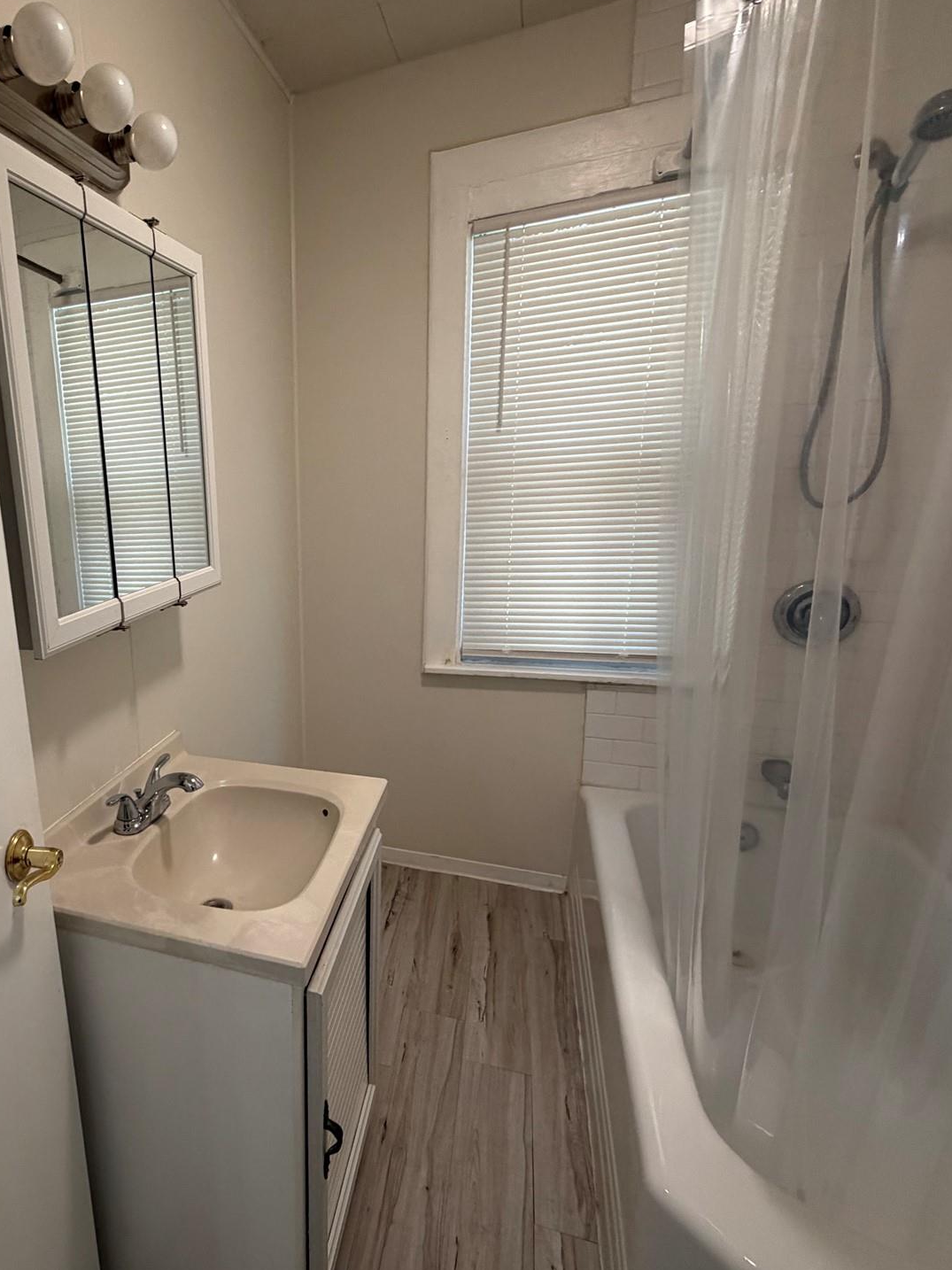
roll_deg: +3.5
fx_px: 734
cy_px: 666
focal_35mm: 20
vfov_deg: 81.7
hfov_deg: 61.1
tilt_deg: -14.7
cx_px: 203
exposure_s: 1/120
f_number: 2.2
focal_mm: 2.22
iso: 250
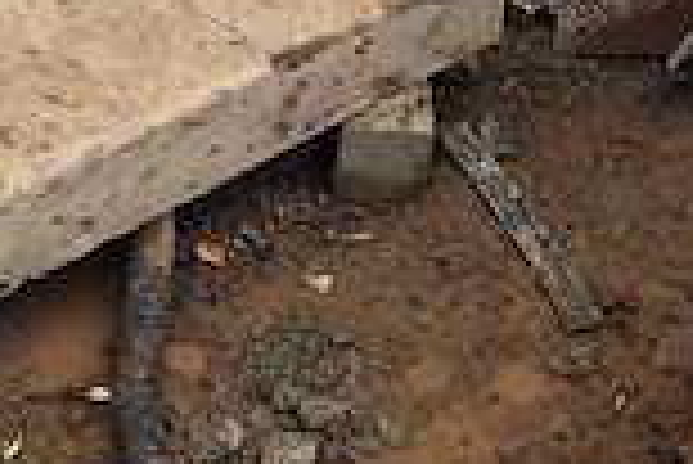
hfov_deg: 16.5
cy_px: -635
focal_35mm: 121
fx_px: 2331
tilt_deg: -19.2
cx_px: -4
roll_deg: -3.7
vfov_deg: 10.0
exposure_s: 1/228
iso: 20
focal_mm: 4
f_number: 1.8
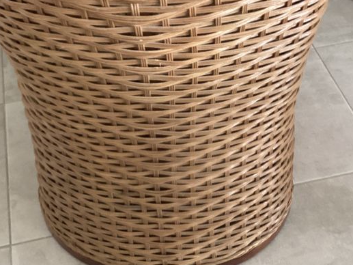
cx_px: 173
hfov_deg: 32.2
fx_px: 612
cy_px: 78
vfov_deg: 24.2
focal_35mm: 60
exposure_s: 1/60
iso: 200
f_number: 2.4
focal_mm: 3.3
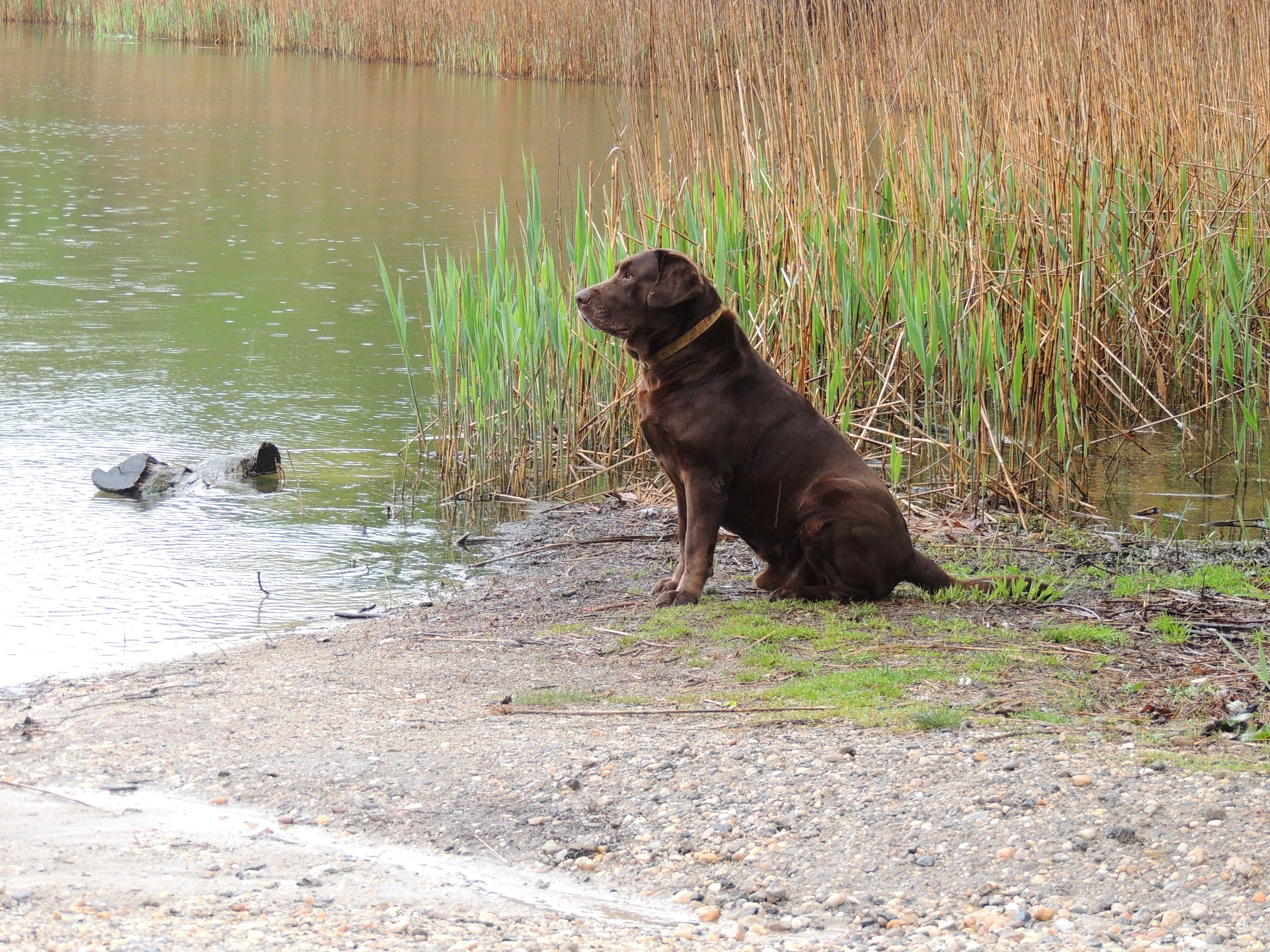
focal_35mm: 105
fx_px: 3852
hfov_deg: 18.7
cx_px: 635
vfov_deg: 14.1
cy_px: 476
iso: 320
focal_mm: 18.7
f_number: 4.2
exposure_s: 1/100
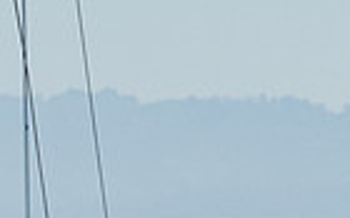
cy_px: 188
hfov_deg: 1.1
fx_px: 18437
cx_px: -107
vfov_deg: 0.7
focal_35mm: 1936
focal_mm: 200
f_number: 10
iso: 400
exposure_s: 1/400
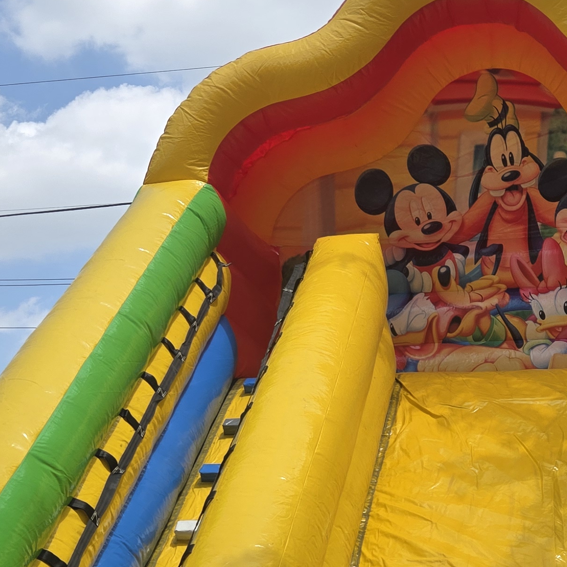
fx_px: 1242
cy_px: 388
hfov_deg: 25.3
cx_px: 449
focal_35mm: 67
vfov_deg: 25.6
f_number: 1.8
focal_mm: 5.4
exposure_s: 1/2921
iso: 50
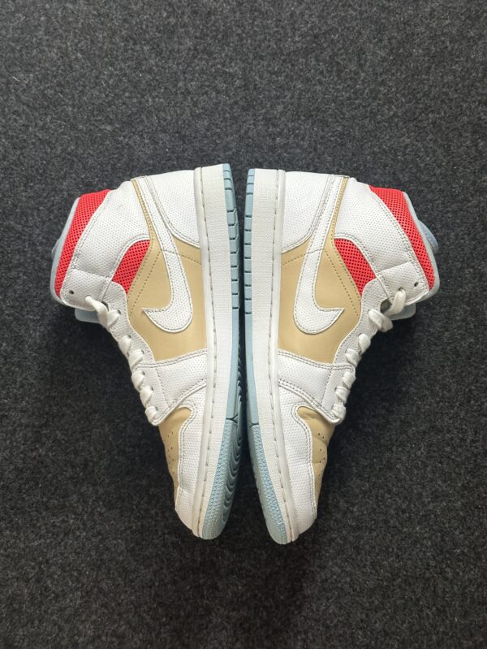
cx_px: 244
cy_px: 324
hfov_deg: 30.3
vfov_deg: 39.6
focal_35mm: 48
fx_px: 900
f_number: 1.78
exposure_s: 1/51
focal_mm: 6.86
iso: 200
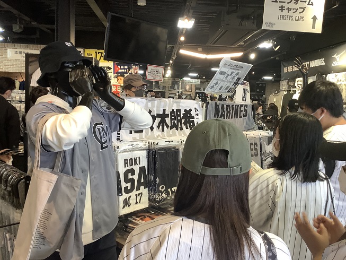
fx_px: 310
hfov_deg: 58.3
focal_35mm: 31
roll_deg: -1.1
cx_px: 173
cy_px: 130
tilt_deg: -5.8
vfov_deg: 45.5
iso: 100
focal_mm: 3.3
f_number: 2.4
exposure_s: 1/50
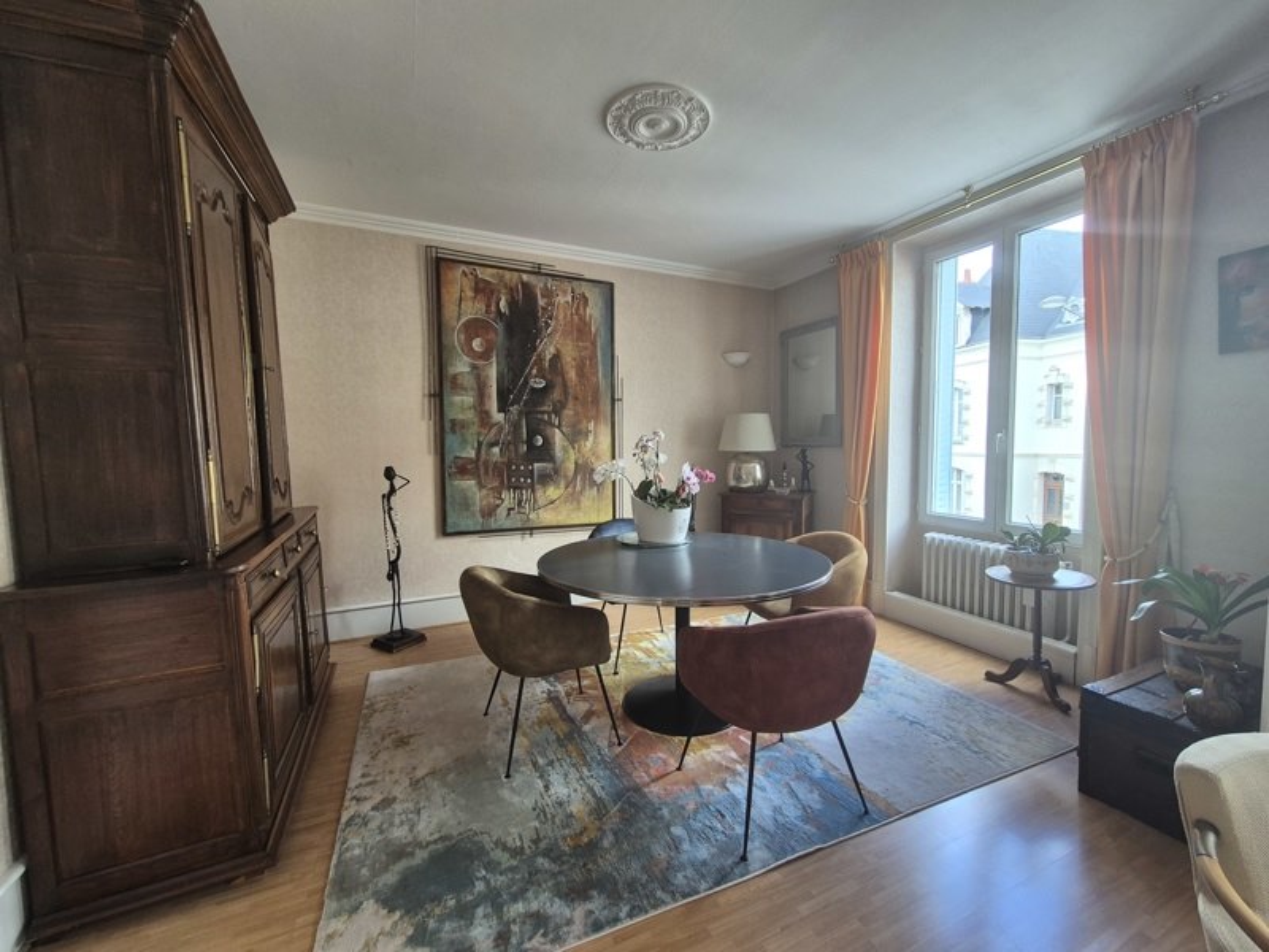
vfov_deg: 89.9
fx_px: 477
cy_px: 476
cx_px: 634
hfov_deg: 106.2
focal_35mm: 13
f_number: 2.2
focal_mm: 2.2
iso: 100
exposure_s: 1/50
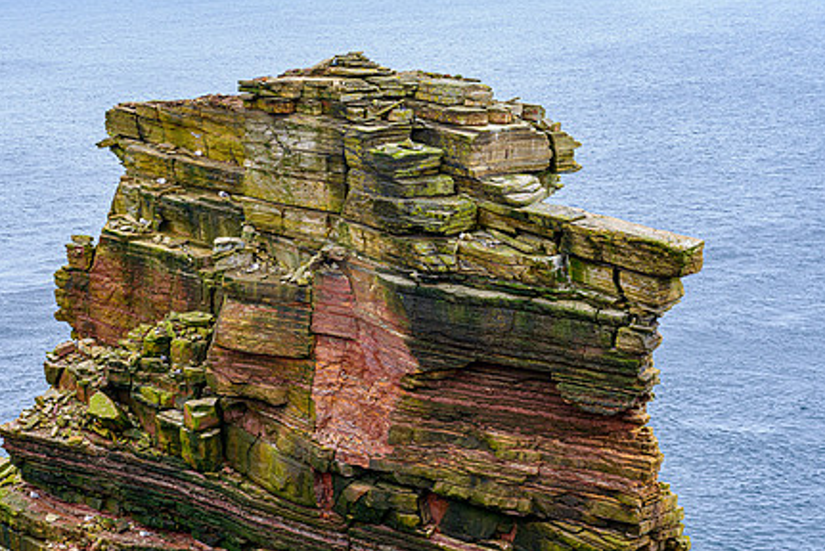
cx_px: 320
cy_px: 307
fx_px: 1697
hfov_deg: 27.3
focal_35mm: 74
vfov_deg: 18.4
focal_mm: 55
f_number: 8
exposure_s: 1/60
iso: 640
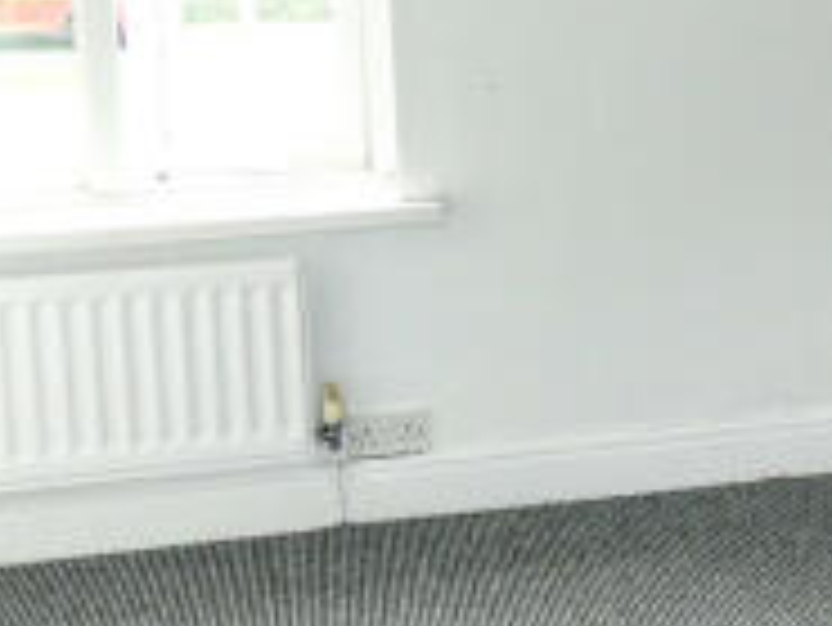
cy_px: 106
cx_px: 807
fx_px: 1515
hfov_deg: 29.0
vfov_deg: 22.9
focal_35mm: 63
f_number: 2.8
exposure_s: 1/60
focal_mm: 3.6
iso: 125
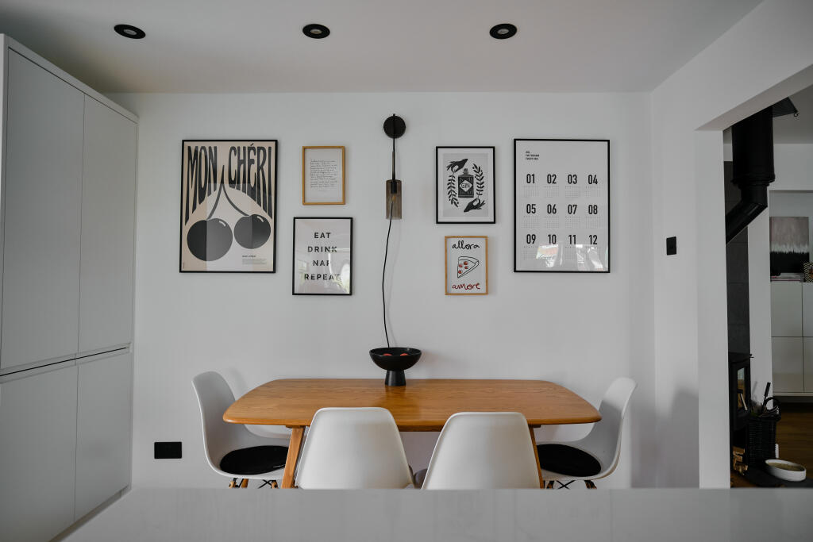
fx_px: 452
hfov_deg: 84.0
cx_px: 406
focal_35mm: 20
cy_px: 271
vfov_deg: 61.9
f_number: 2
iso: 160
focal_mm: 13
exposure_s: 1/50
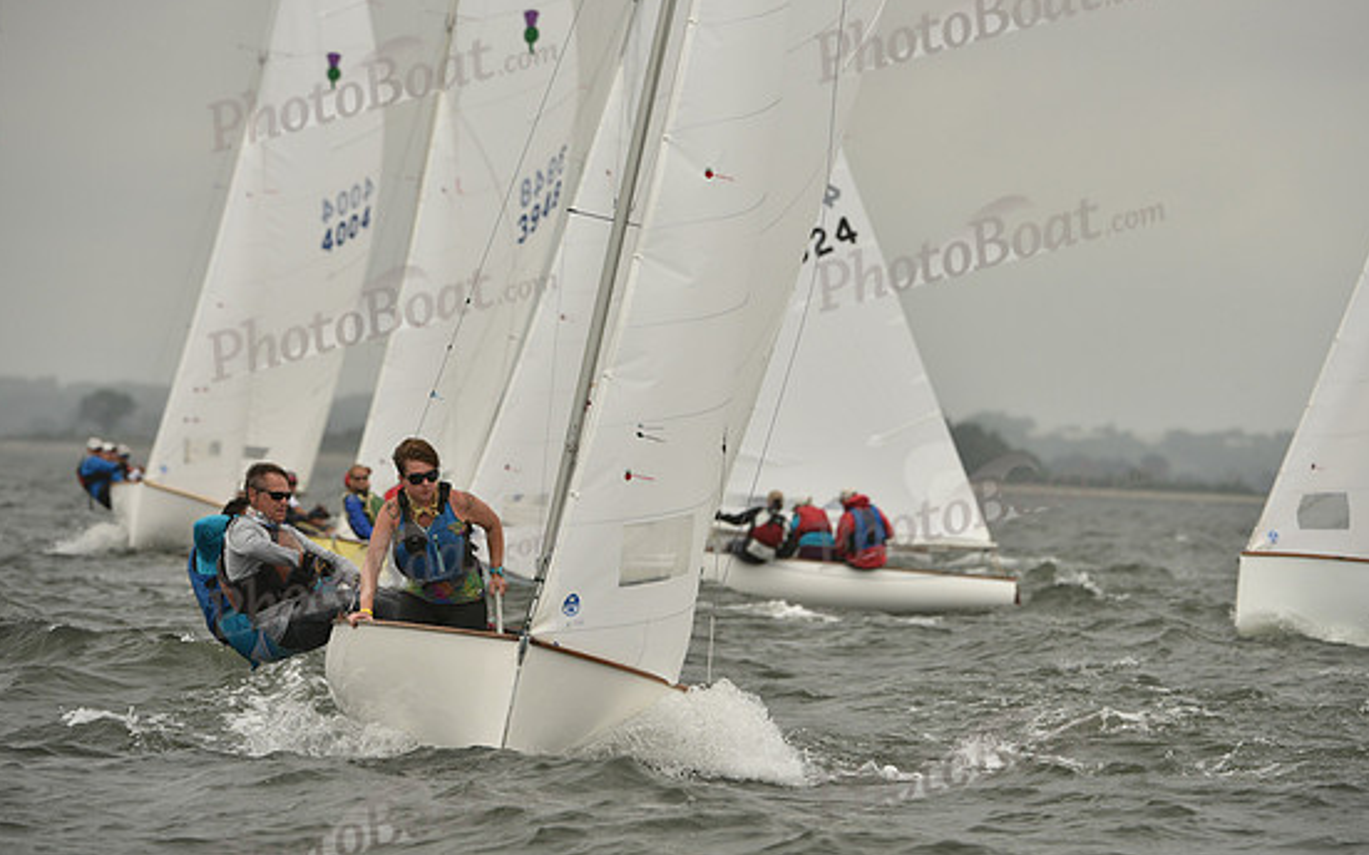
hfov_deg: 5.9
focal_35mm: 354
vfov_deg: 3.7
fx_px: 13204
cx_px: 688
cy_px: 411
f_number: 7.1
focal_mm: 330
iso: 320
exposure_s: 1/1250
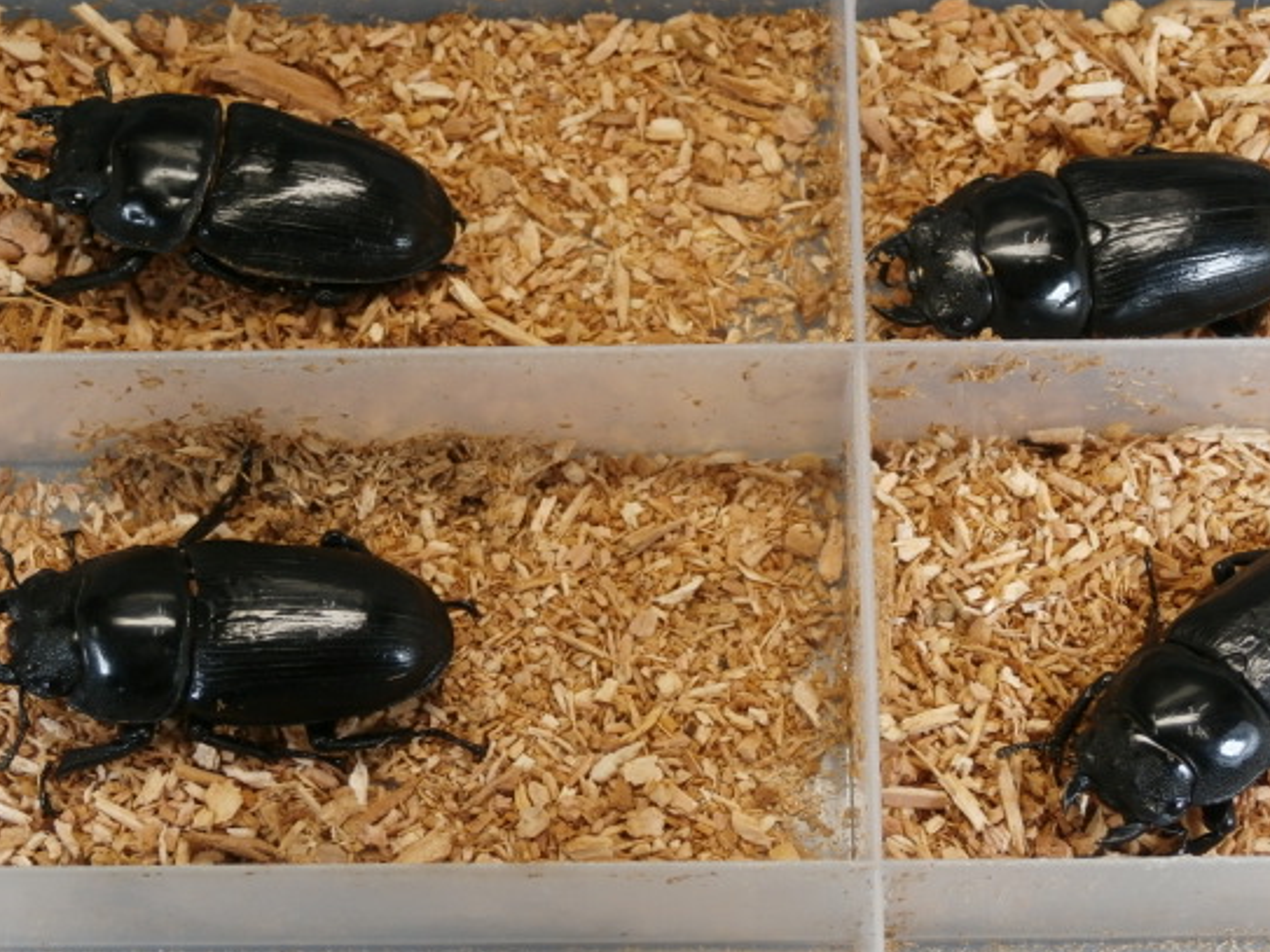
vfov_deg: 18.7
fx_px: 2898
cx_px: 692
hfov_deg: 24.7
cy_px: 496
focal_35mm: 79
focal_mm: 11.86
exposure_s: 1/80
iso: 125
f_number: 4.3
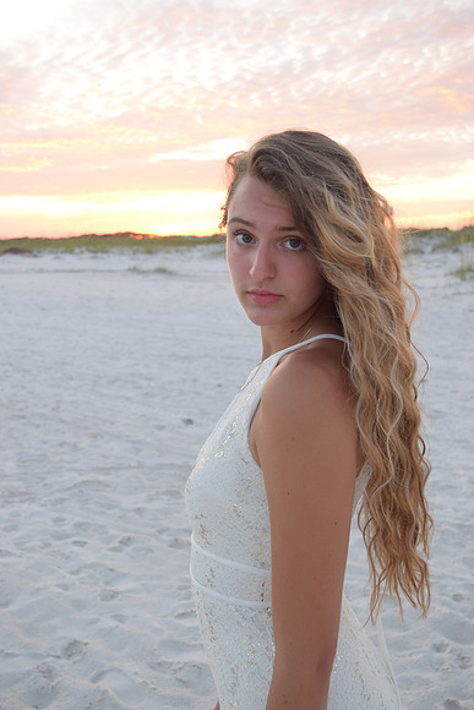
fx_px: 740
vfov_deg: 51.3
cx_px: 237
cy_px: 355
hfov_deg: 35.5
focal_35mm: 38
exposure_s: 1/60
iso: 500
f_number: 5
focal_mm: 25
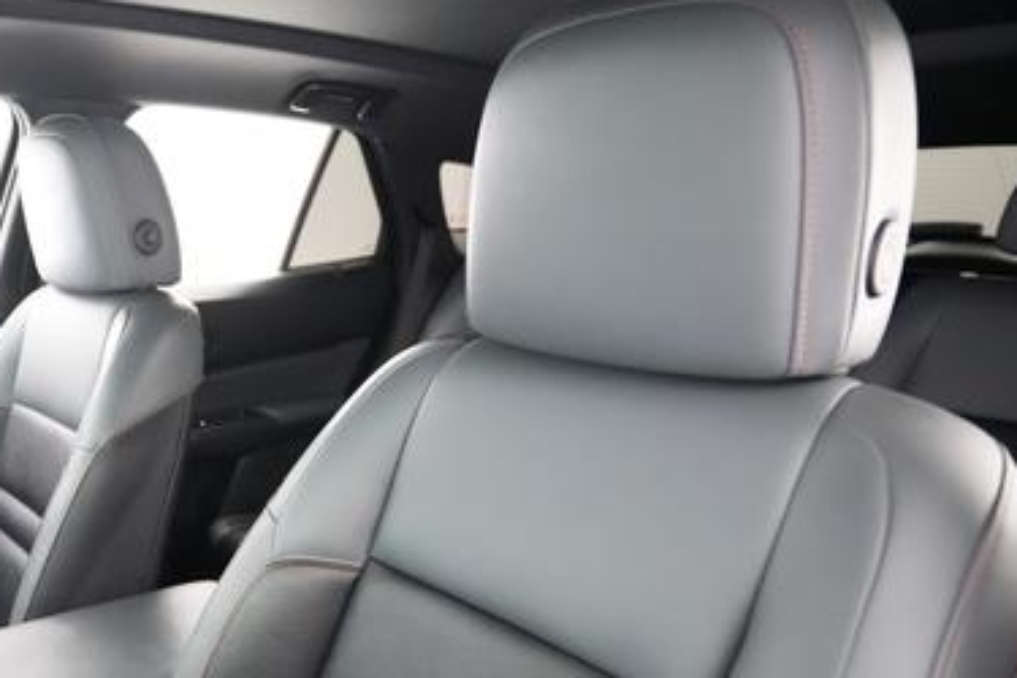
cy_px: 518
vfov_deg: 43.4
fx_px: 819
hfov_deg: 58.0
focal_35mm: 29
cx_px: 179
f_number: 2.8
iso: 12800
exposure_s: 1/40
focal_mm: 17
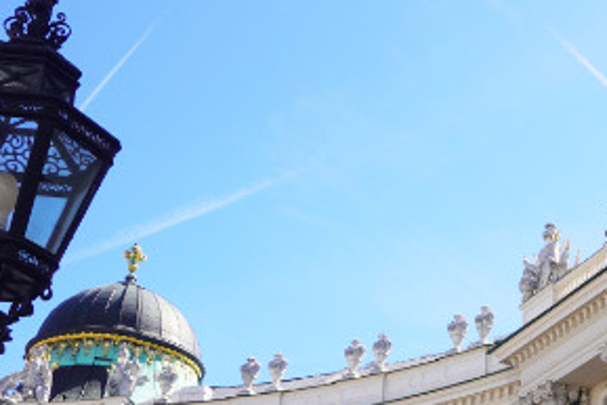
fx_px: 1400
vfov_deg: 16.4
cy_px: 301
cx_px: 678
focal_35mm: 83
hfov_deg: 22.9
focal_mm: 20
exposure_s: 1/125
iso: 100
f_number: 9
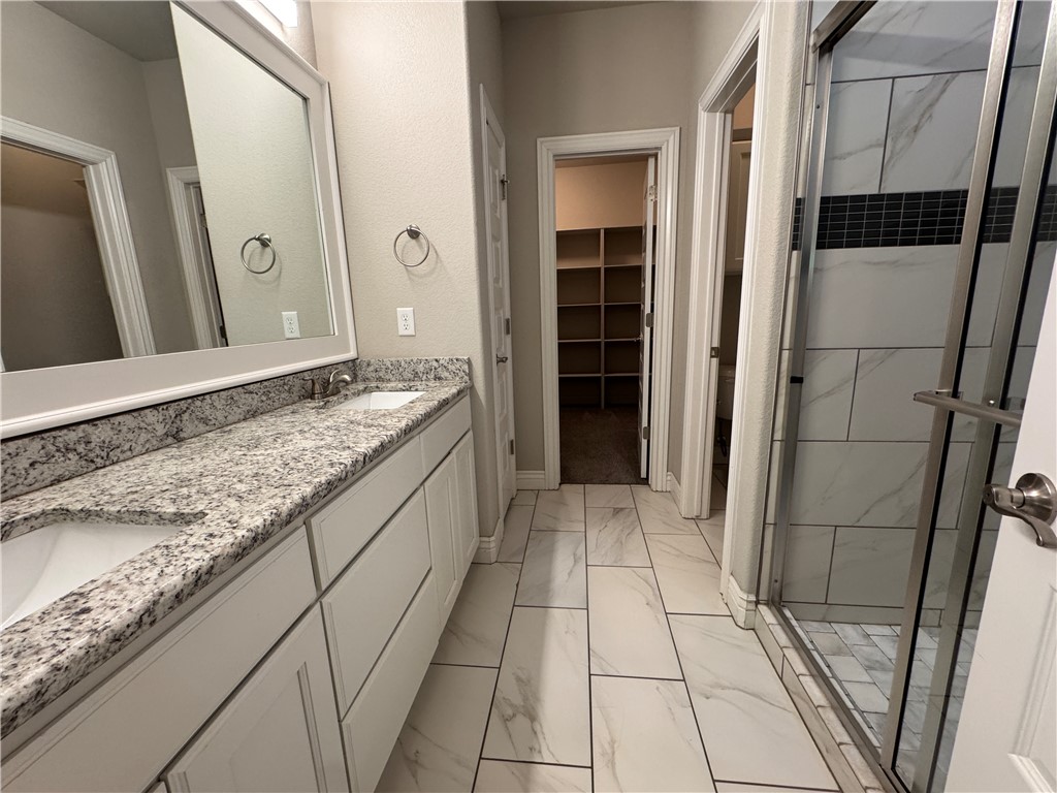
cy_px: 396
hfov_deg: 102.1
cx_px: 528
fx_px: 427
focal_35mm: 14
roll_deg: +1.7
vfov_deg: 85.7
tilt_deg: -12.0
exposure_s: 1/60
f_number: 2.2
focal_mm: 2.22
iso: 250
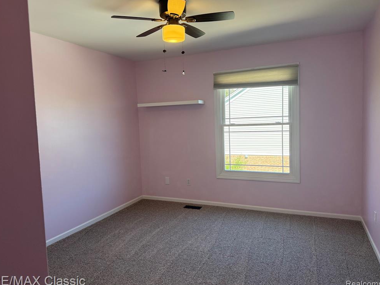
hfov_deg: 69.4
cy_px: 142
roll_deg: +2.2
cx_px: 187
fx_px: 274
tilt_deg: -4.0
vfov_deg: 54.9
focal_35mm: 25
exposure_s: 1/241
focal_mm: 6.76
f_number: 1.78
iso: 160
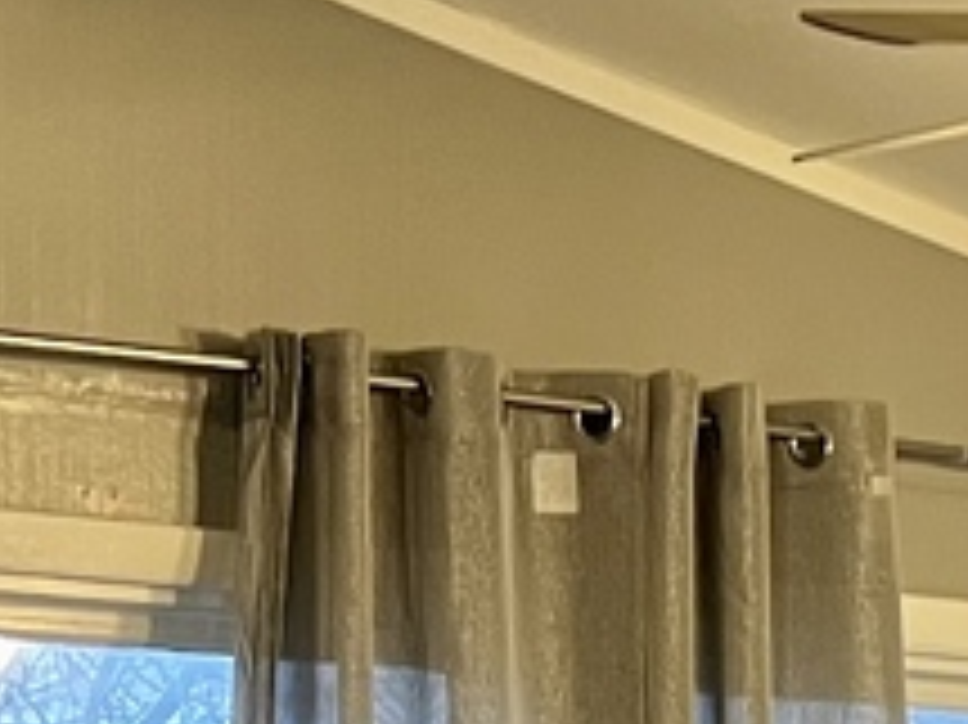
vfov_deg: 8.1
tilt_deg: -0.9
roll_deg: -0.5
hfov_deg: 11.0
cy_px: 1488
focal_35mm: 174
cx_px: 1405
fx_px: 4863
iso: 160
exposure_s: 1/60
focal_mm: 5.7
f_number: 1.5
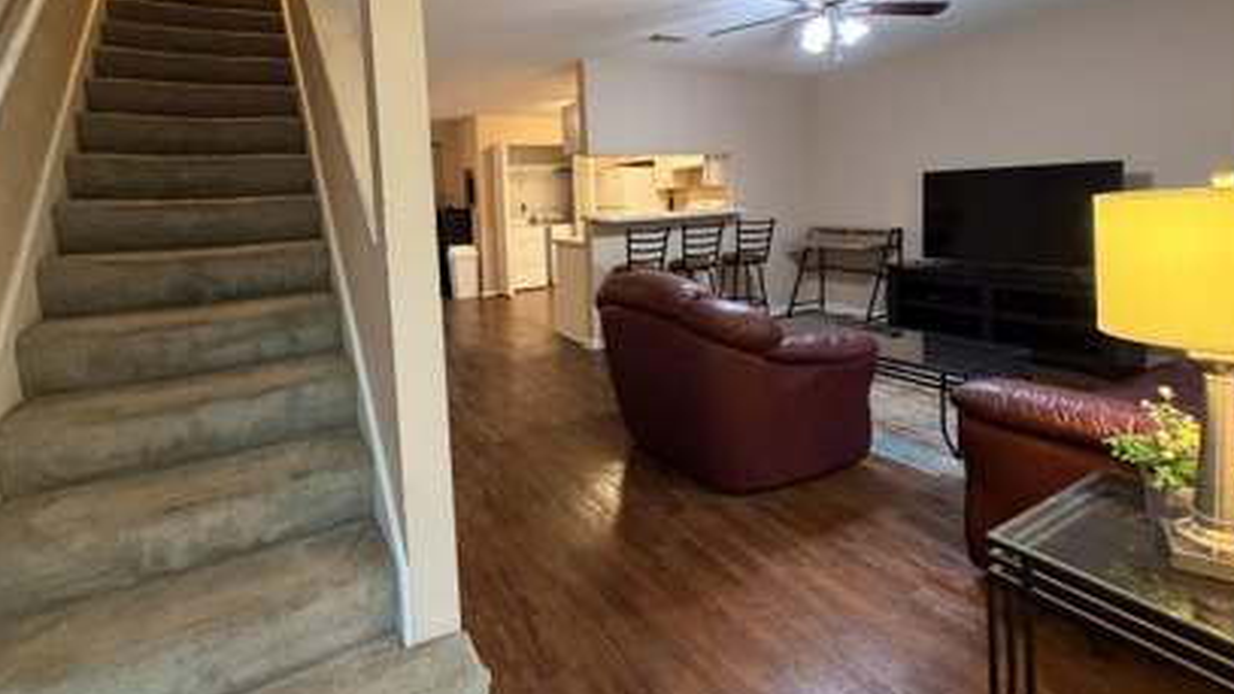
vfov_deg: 59.8
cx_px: 552
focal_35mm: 18
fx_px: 589
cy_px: 239
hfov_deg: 92.3
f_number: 2.2
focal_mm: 2.22
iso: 500
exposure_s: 1/60
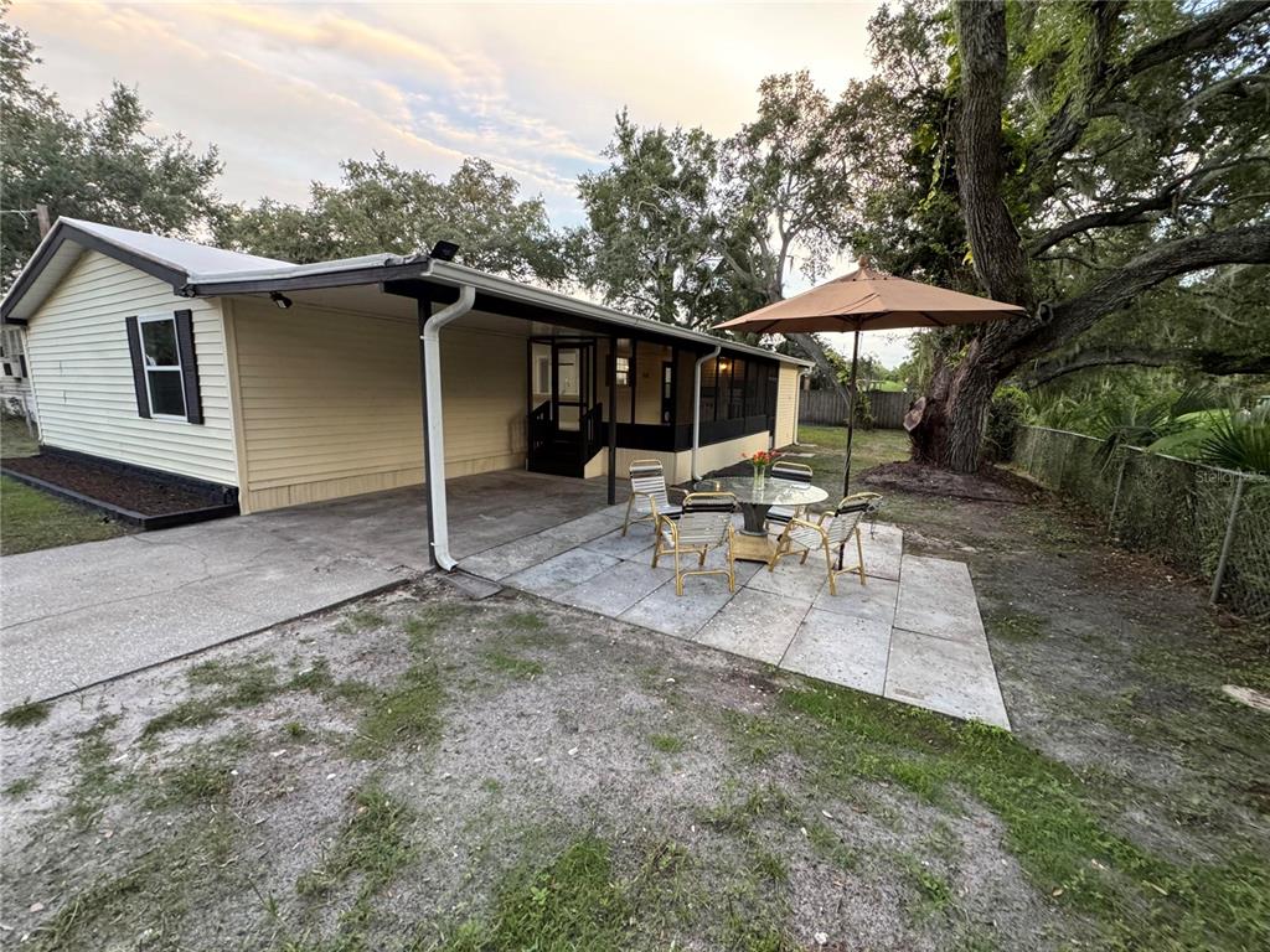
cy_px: 476
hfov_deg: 102.1
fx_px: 514
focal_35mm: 14
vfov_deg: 85.7
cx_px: 635
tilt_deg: -11.4
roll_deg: -2.8
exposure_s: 1/89
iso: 320
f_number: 2.2
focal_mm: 2.22
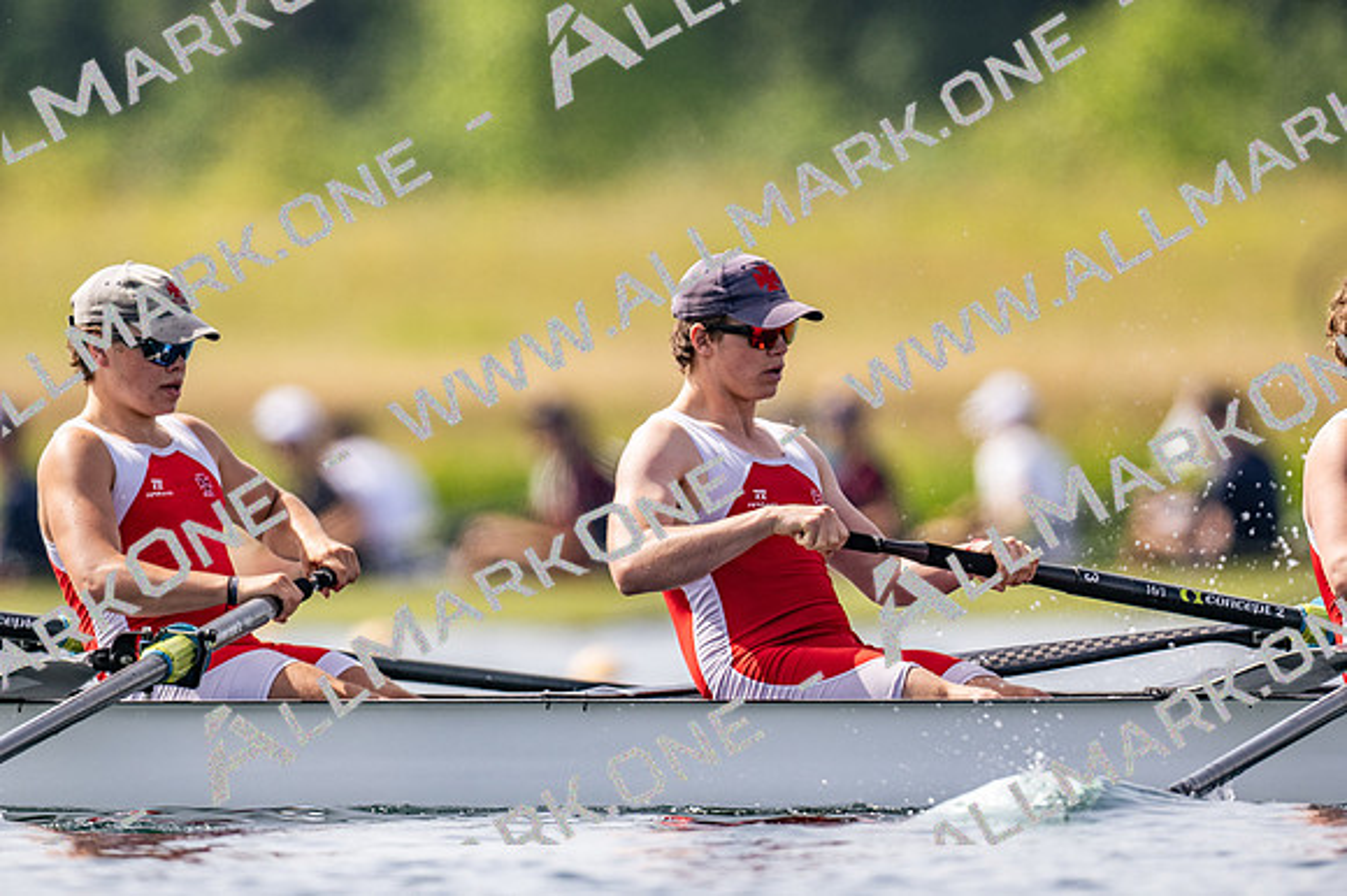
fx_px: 33655
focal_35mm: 900
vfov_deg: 1.5
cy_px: 448
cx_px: 674
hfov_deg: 2.3
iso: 200
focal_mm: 600
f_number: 4
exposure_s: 1/2500
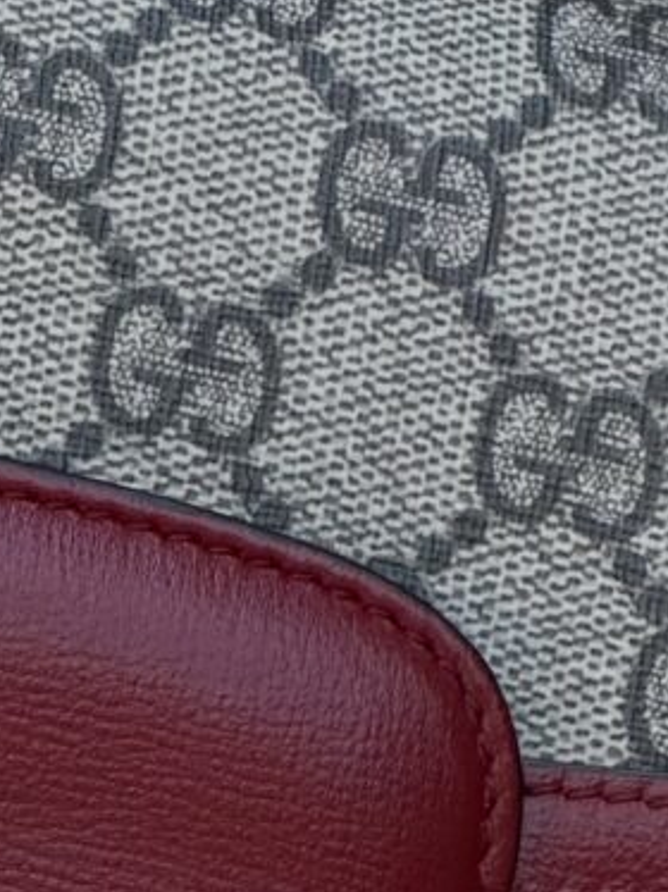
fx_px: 17645
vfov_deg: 2.9
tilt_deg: -13.5
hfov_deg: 2.2
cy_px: 1014
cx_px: -344
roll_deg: +1.5
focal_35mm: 685
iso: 50
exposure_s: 1/403
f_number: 2.8
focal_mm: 16.89
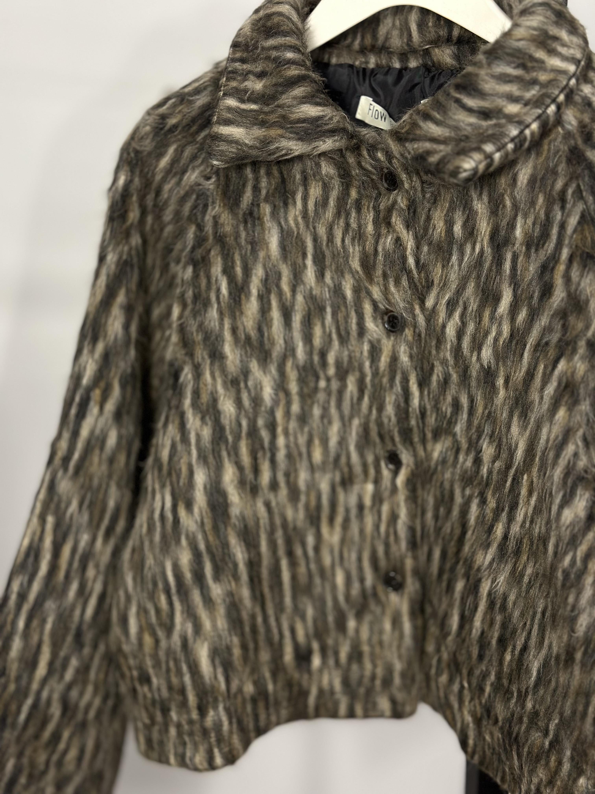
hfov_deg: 30.3
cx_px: 298
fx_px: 1100
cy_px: 397
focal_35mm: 48
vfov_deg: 39.7
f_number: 1.78
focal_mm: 6.86
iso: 160
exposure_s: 1/100
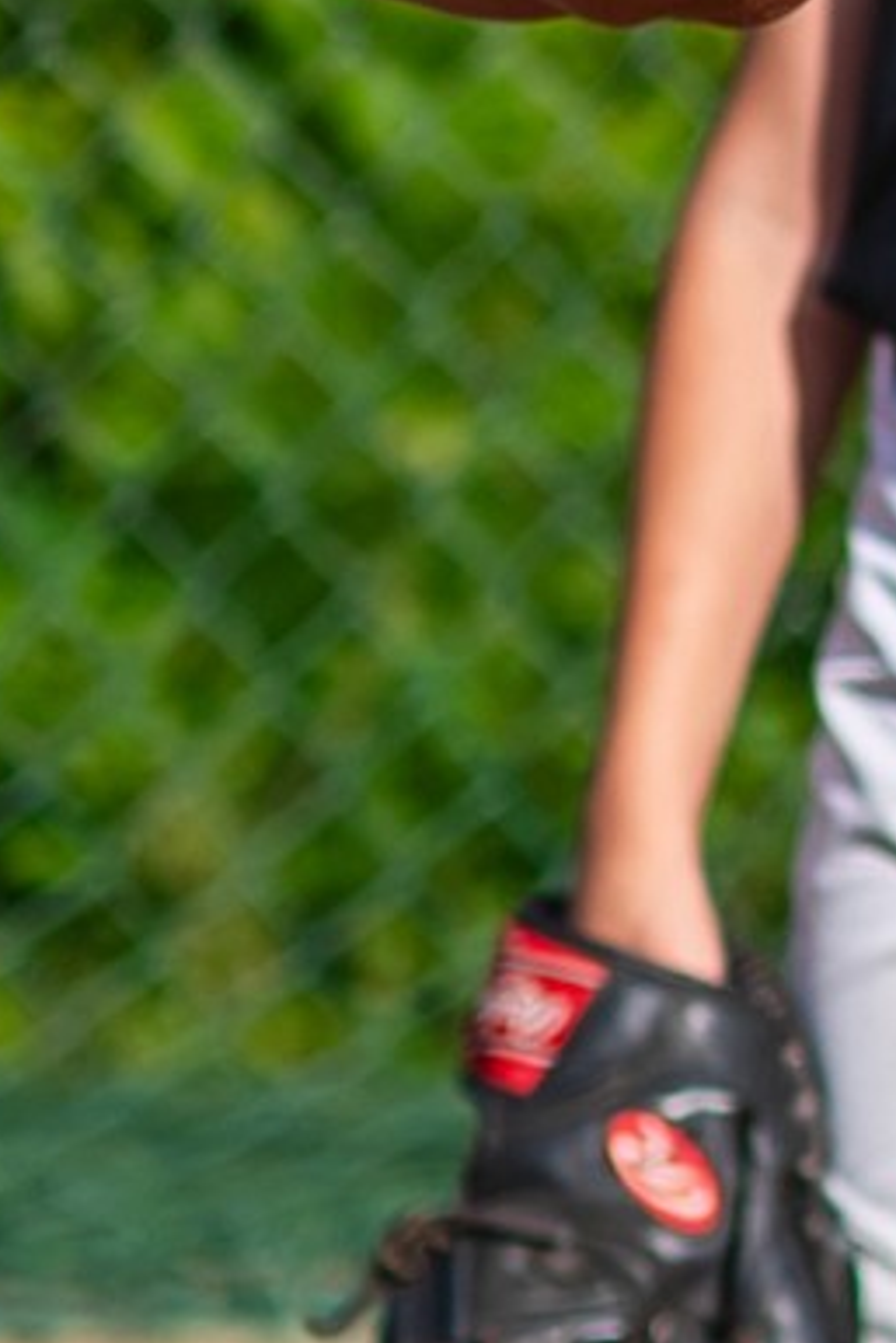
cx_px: 3823
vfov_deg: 2.0
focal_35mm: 1031
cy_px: -131
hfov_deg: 1.3
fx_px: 38453
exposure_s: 1/1600
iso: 100
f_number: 2.8
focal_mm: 70
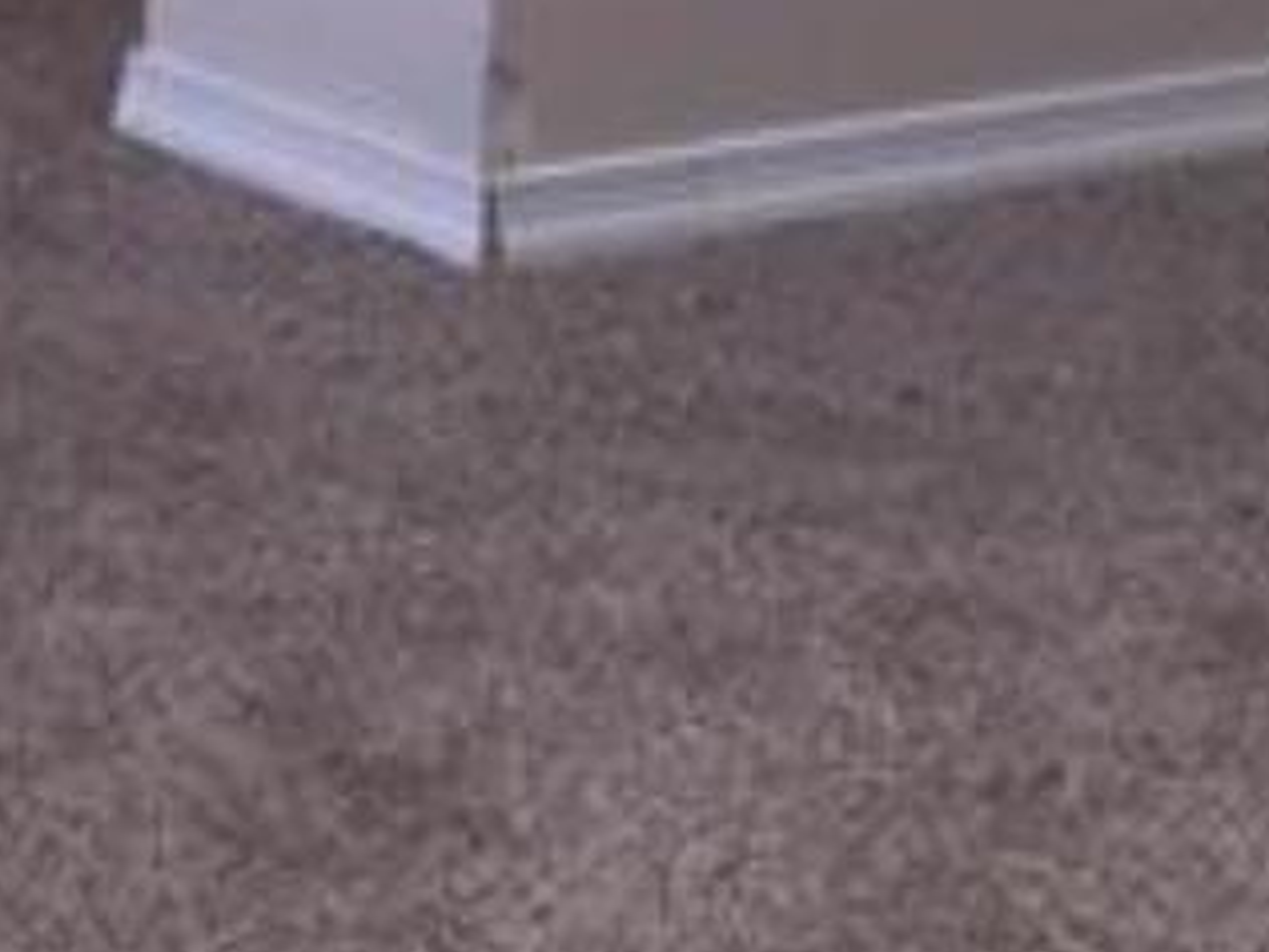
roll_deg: -3.7
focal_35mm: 132
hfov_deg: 13.8
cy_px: -1153
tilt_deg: -3.0
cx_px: -759
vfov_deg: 10.1
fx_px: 4839
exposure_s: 1/30
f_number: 2.2
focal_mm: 4.15
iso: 64
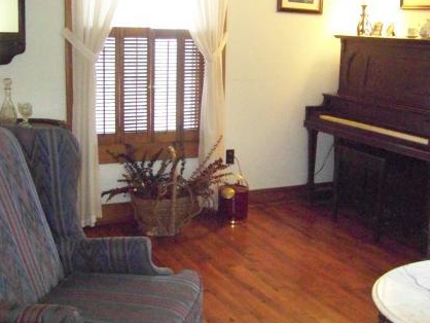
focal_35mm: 50
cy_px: 139
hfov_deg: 37.9
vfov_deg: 29.1
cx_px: 267
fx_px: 621
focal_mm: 5.85
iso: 1600
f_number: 2.8
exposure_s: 1/30
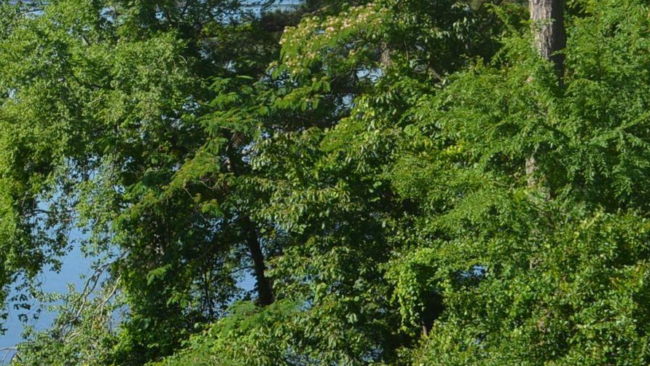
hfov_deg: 15.4
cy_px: -37
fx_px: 2189
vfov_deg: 9.5
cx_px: -363
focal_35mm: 127
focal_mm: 24
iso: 100
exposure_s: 1/250
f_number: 8
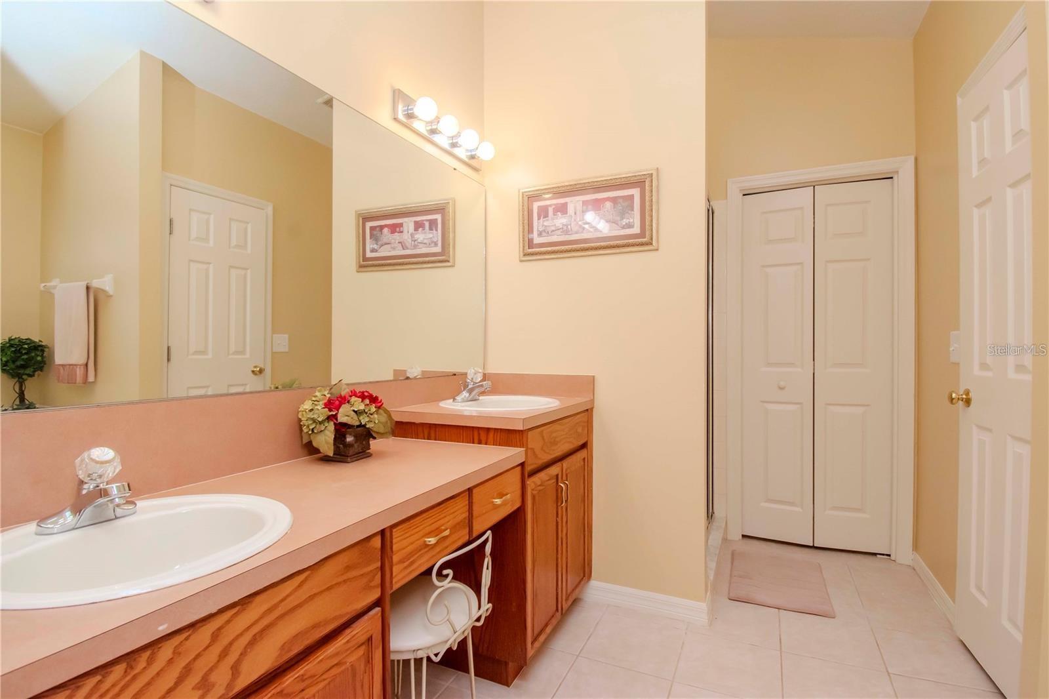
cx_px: 524
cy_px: 350
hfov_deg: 95.0
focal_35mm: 16
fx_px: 481
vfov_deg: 72.0
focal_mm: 11
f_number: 9
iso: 1000
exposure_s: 1/160
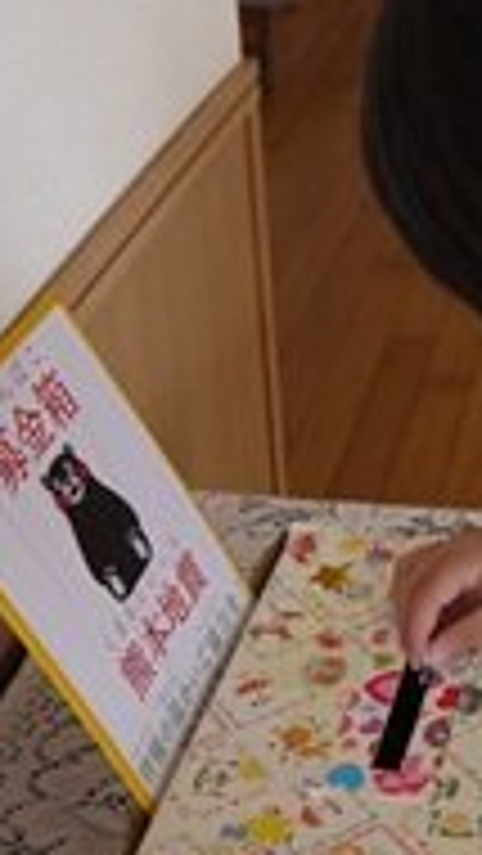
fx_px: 1566
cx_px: 631
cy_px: 459
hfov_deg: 16.5
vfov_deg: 30.6
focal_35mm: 69
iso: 200
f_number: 3.5
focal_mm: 14
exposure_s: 1/125
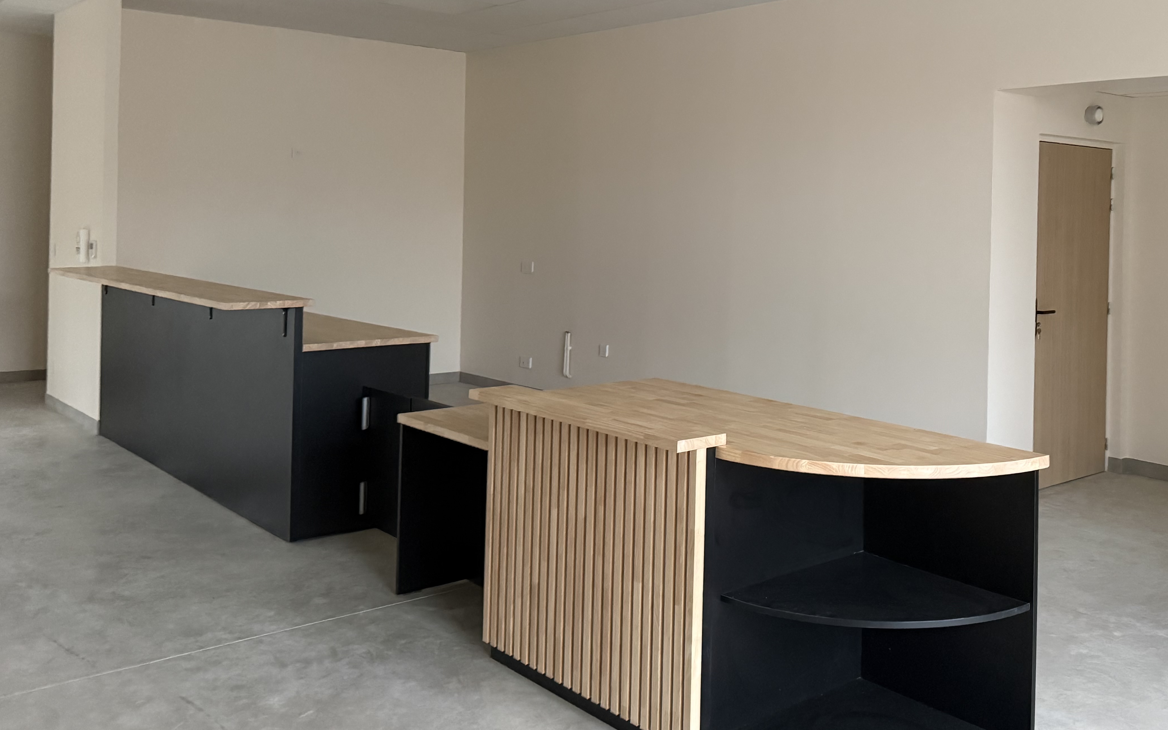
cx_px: 747
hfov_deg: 54.5
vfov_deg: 35.8
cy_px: 231
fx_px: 1114
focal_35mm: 35
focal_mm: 6.76
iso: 800
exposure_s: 1/40
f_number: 1.78
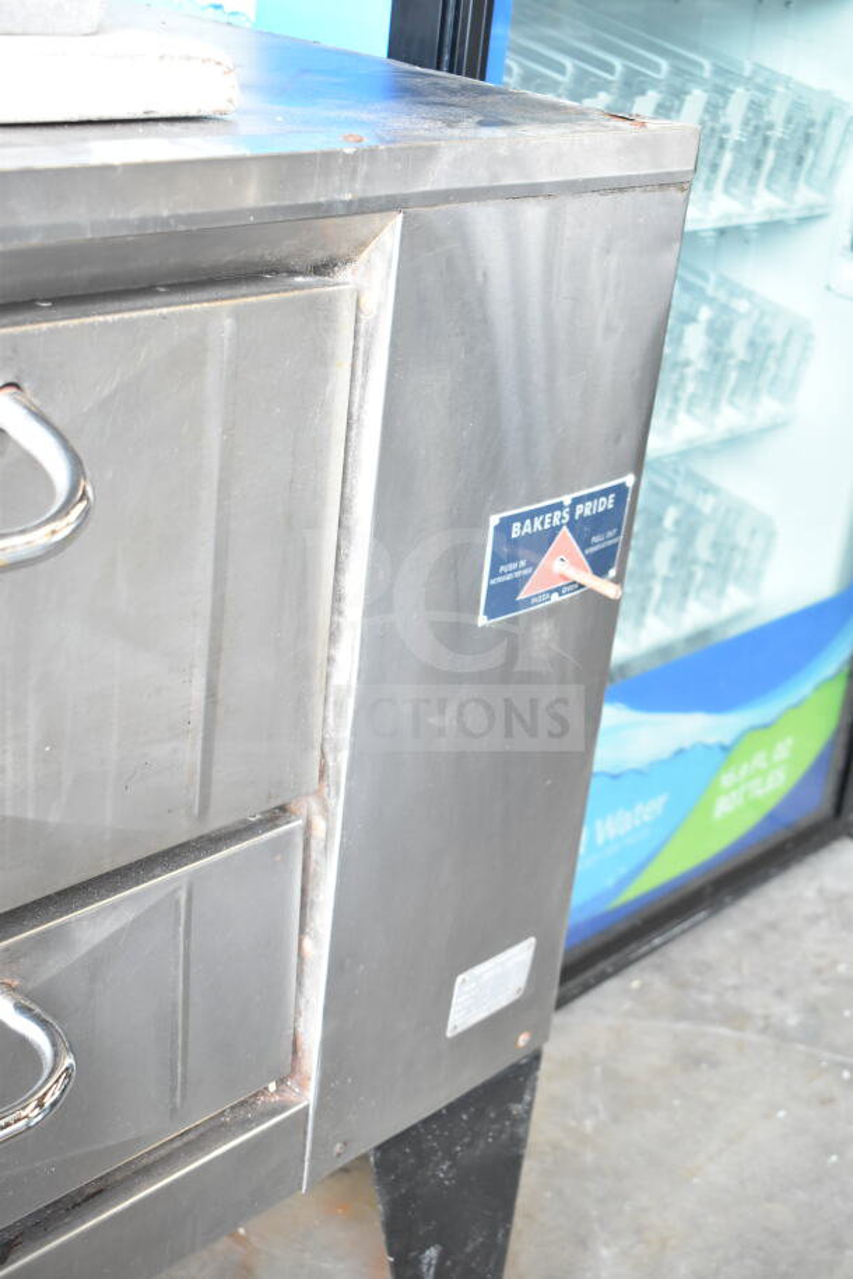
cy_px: 640
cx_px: 426
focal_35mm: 51
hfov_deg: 26.5
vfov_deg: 38.9
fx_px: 1811
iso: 1600
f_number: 4.5
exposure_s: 1/80
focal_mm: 34
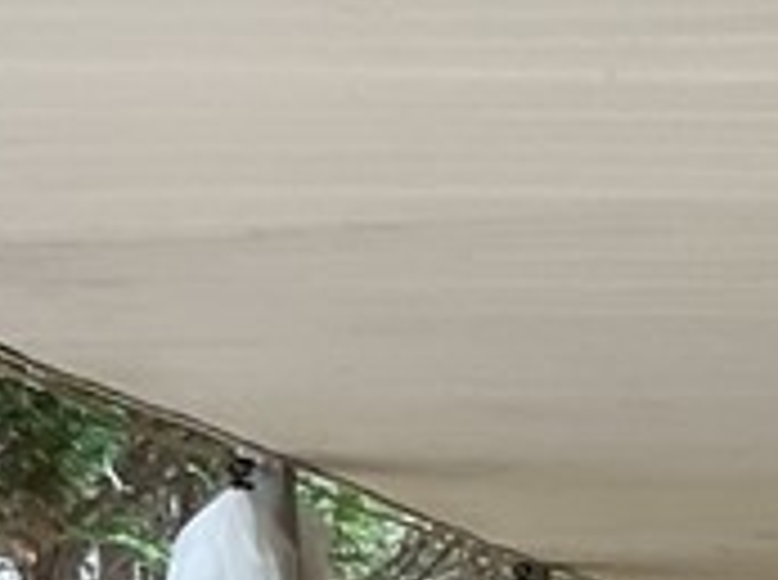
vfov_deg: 7.9
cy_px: 1403
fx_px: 3858
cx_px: 1408
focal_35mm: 172
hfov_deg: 10.8
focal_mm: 3
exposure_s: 1/120
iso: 50
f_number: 1.8
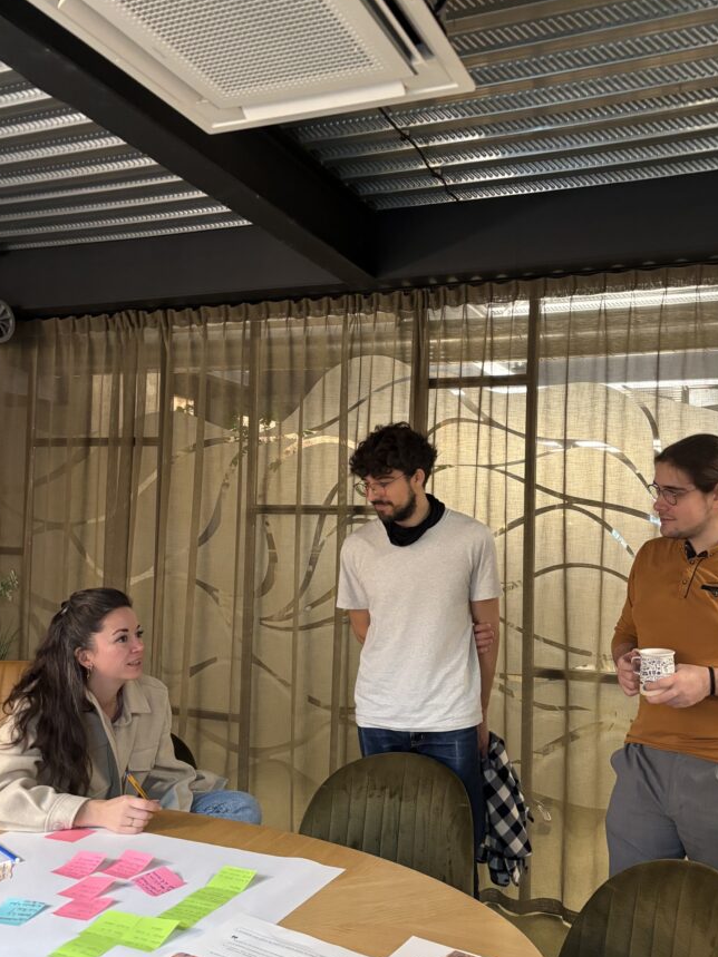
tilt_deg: +1.4
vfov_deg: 58.3
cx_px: 410
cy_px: 500
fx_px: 858
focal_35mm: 31
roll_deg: -1.9
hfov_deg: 45.3
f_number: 1.6
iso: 400
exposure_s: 1/50
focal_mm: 5.96
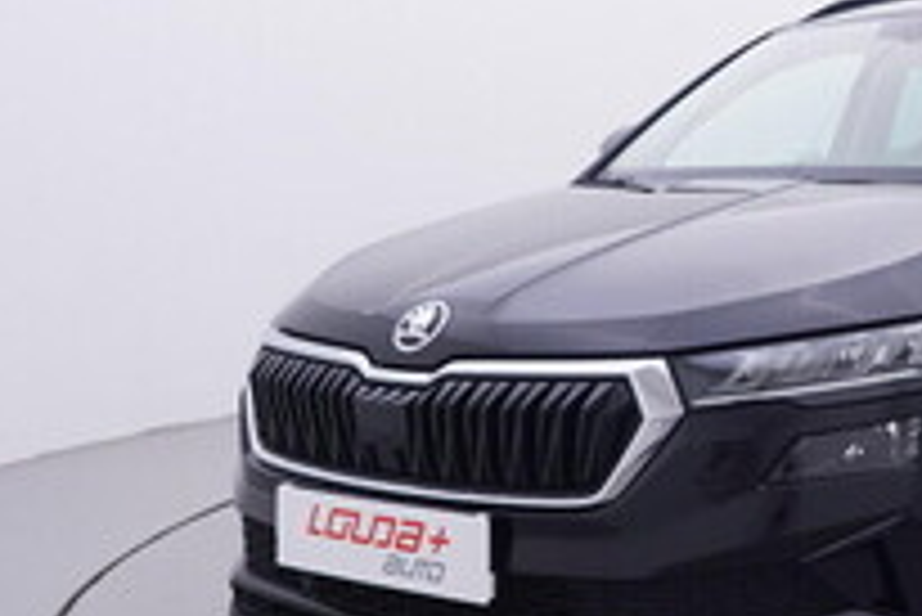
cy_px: 308
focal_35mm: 60
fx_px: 1546
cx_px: 974
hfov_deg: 30.3
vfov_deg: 22.5
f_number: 5
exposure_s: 1/80
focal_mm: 15
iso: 200
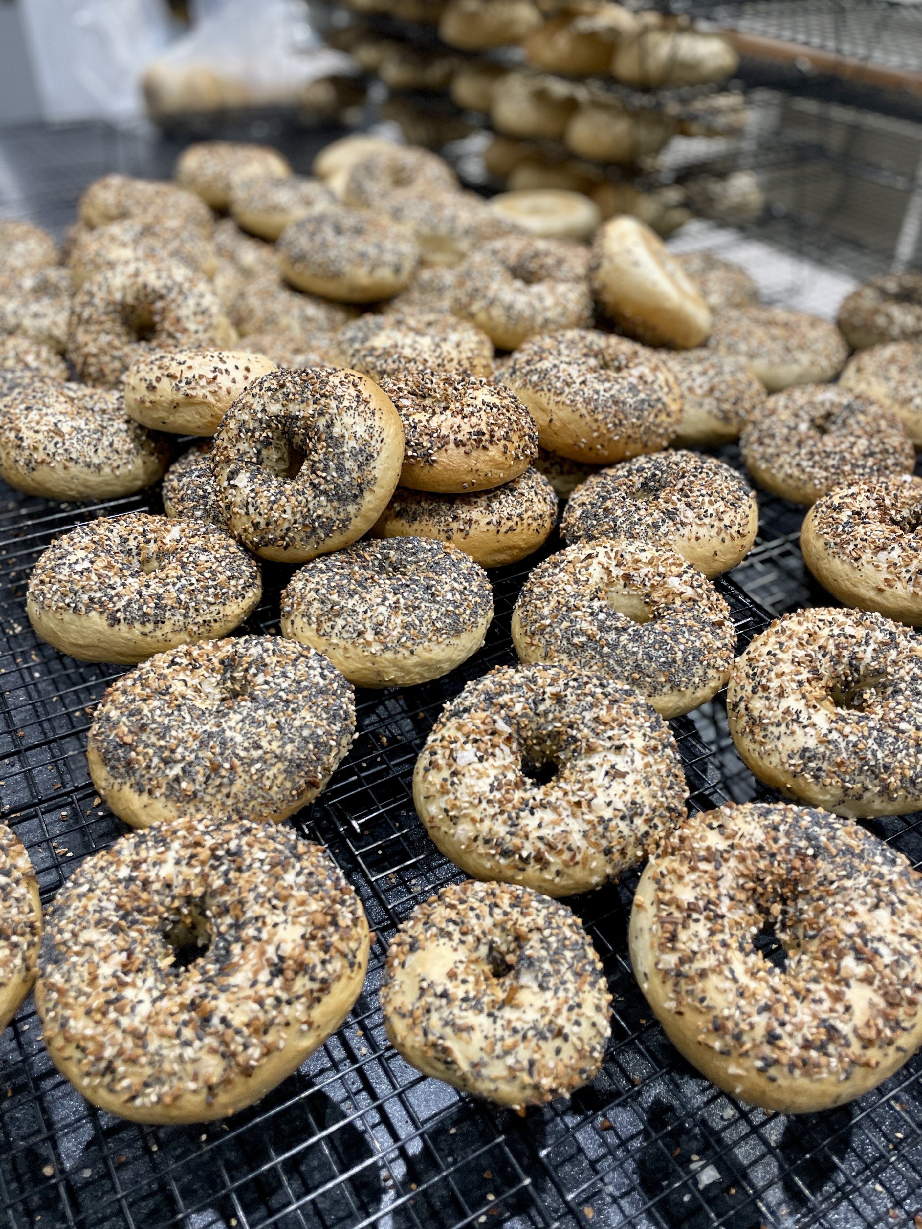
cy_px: 582
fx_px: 994
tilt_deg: -36.3
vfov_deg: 63.4
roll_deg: -1.4
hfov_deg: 49.7
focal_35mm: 28
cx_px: 450
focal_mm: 4.2
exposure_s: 1/50
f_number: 1.6
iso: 125
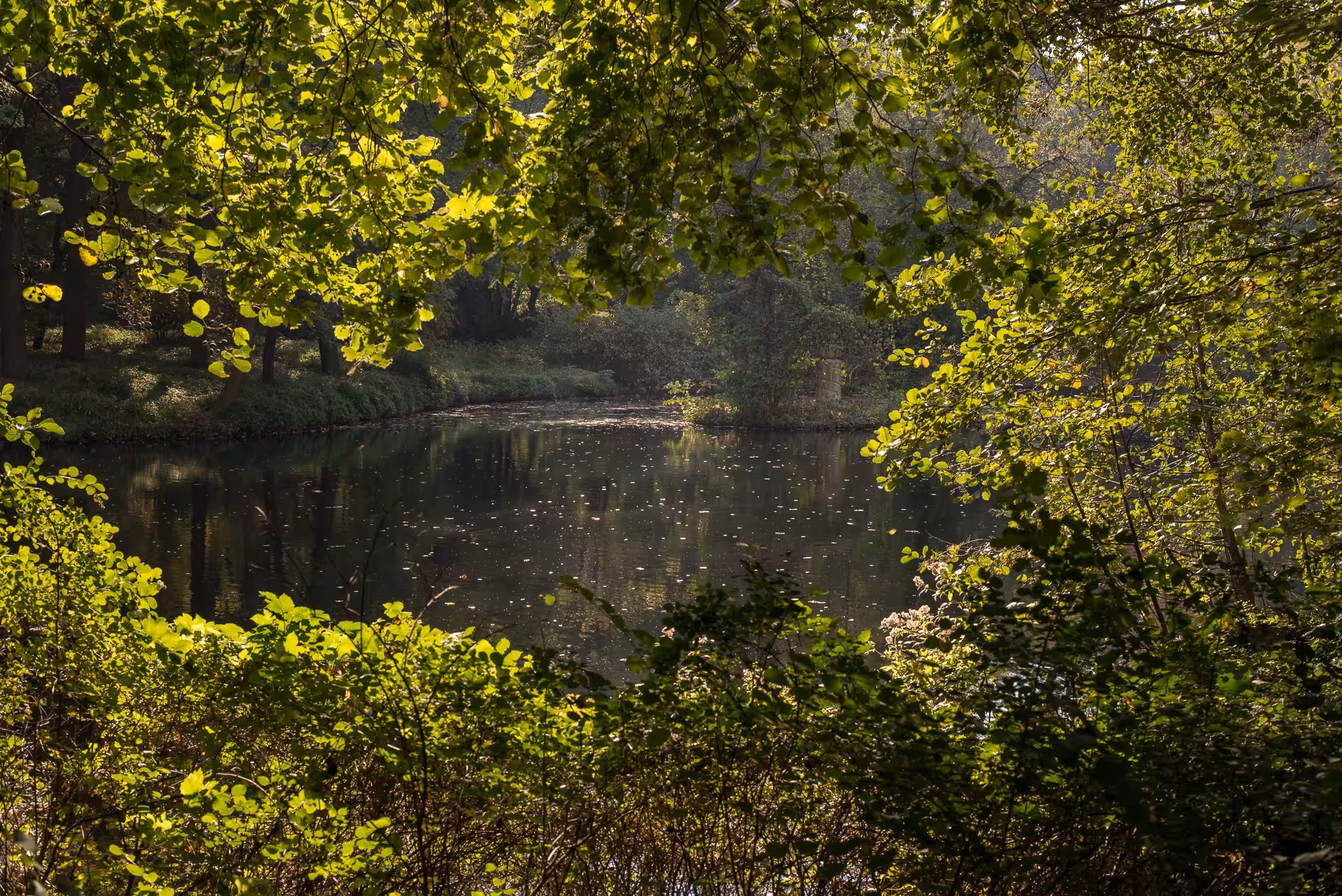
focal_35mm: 50
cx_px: 671
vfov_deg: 27.0
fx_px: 1865
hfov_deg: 39.6
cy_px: 448
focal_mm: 50
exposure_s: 1/100
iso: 160
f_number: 9
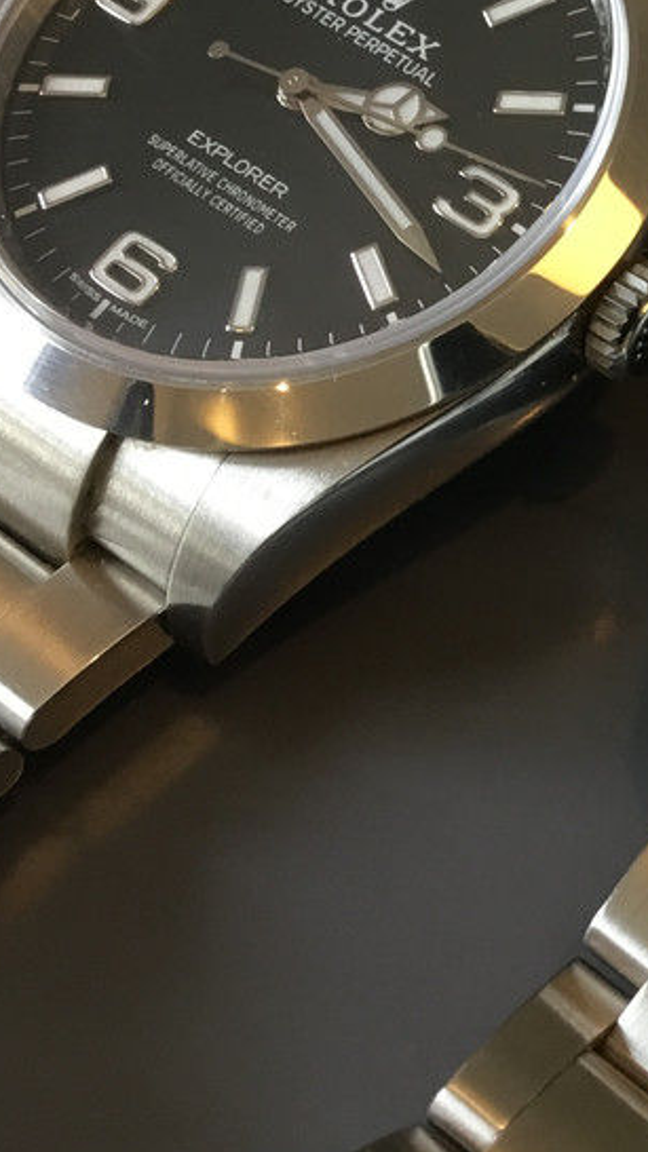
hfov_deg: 17.1
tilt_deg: -52.4
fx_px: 2017
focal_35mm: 66
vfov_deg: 31.4
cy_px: 314
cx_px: 860
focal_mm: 3.3
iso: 100
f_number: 2.4
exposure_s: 1/33
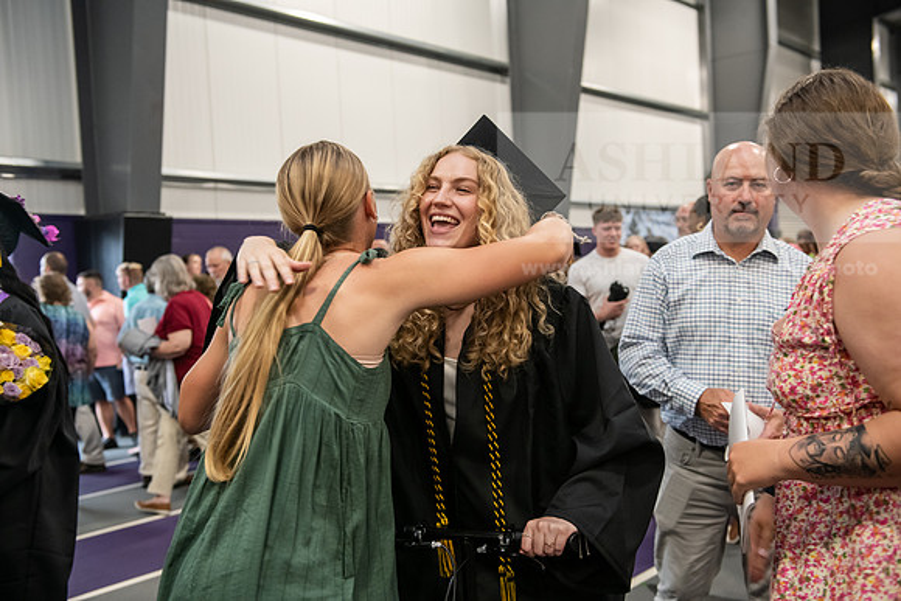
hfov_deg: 50.7
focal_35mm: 38
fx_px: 951
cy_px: 300
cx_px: 450
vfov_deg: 35.1
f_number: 3.5
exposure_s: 1/160
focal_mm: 38
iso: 2000
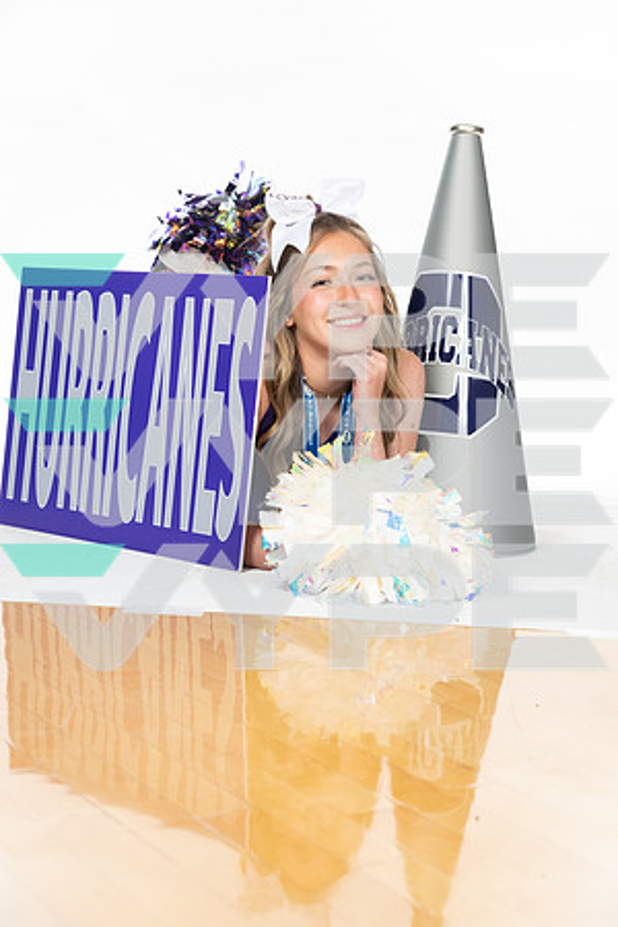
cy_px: 464
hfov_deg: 21.9
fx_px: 1596
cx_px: 309
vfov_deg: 32.4
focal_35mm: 62
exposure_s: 1/320
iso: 800
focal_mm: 62
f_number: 7.1
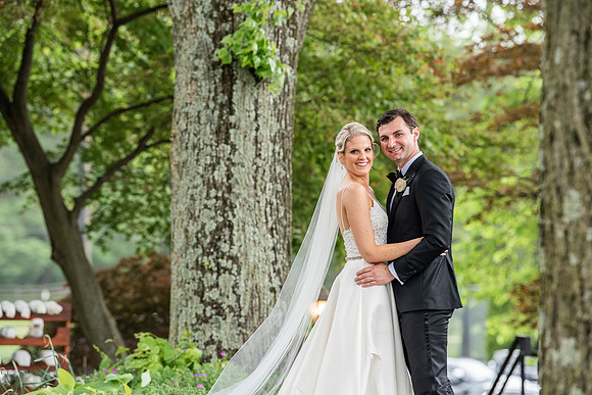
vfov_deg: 7.9
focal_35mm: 175
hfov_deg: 11.7
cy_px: 198
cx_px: 296
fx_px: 2878
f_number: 4.5
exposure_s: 1/400
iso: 1000
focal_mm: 175
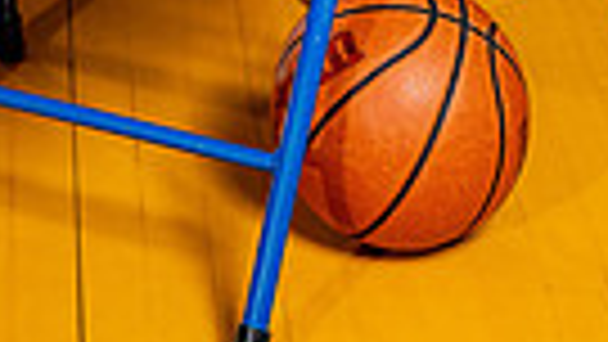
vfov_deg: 6.1
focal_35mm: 185
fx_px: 2983
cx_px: 158
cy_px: -648
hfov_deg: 11.6
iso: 160
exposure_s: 1/250
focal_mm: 53
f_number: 4
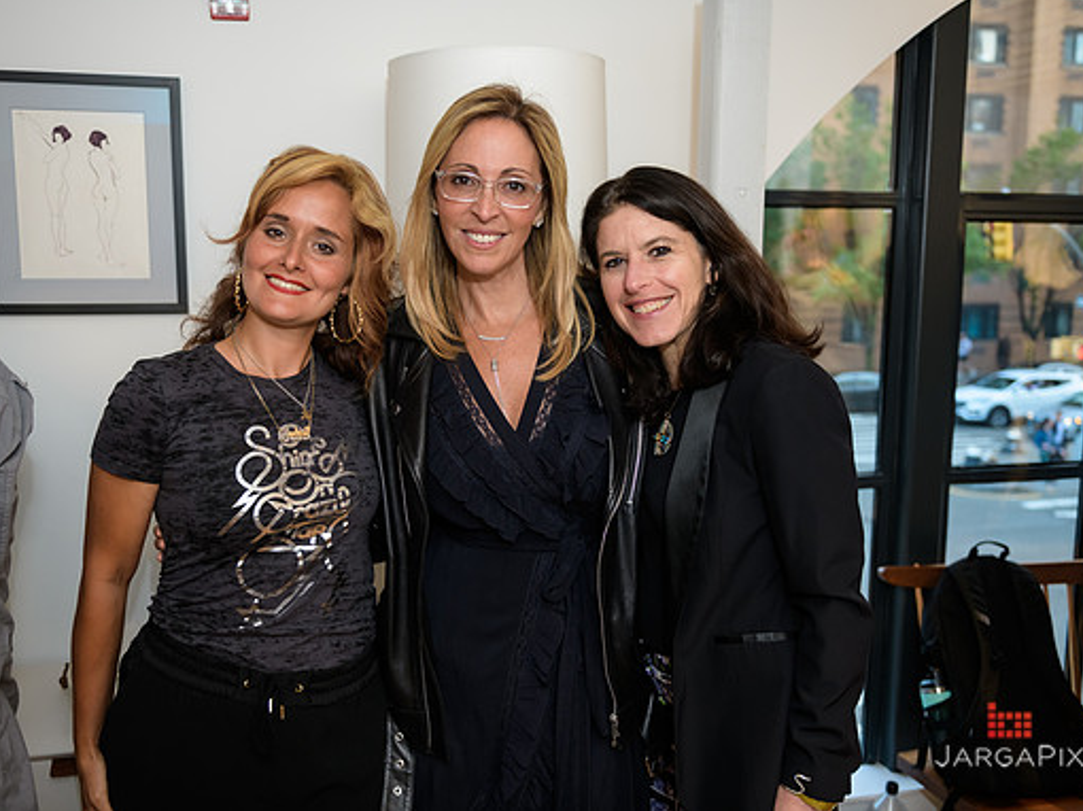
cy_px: 402
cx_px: 522
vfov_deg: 40.7
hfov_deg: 52.6
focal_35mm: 35
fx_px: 1094
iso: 800
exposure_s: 1/125
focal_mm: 32
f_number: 3.2
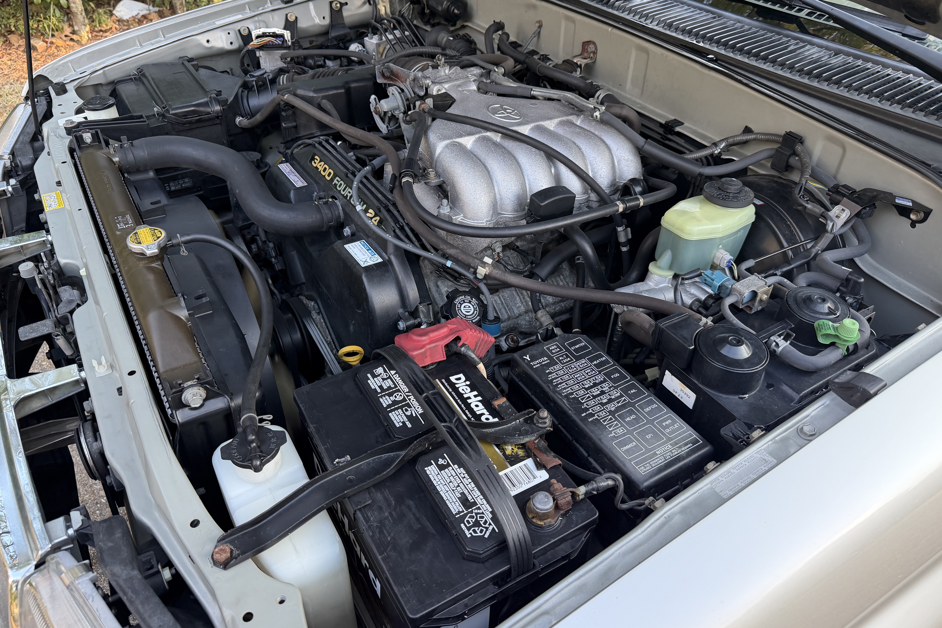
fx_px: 654
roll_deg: -2.9
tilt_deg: -39.3
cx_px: 472
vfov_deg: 51.3
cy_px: 300
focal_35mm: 25
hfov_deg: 71.5
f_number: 1.78
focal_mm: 6.76
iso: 200
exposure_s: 1/183
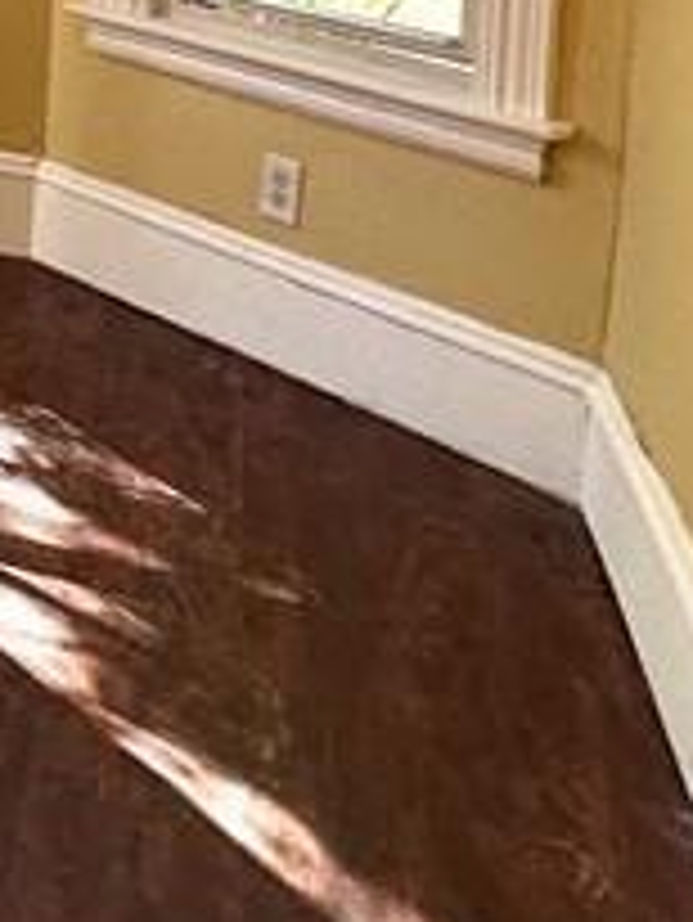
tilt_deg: -4.3
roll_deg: -0.6
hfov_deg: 14.2
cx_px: -981
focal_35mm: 70
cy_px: -243
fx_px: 1867
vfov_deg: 24.6
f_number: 2.2
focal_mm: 2.22
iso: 50
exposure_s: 1/99
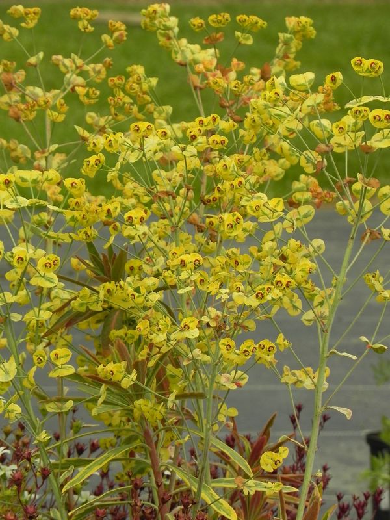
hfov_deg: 8.1
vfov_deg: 10.7
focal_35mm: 184
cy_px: 260
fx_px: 2764
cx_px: 195
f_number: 5
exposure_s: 1/800
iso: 160
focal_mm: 32.7
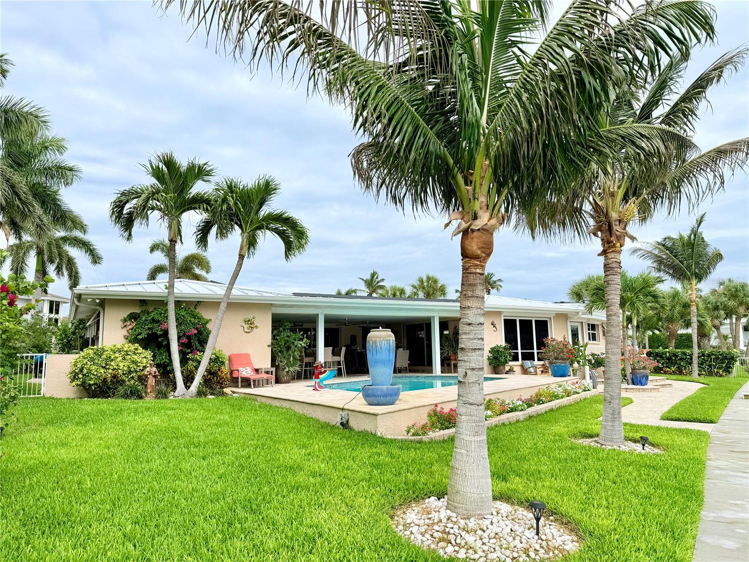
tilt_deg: +8.2
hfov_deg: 71.6
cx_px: 374
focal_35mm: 24
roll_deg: +0.4
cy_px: 281
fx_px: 519
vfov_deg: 56.8
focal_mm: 6.76
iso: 80
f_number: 1.78
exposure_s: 1/6711
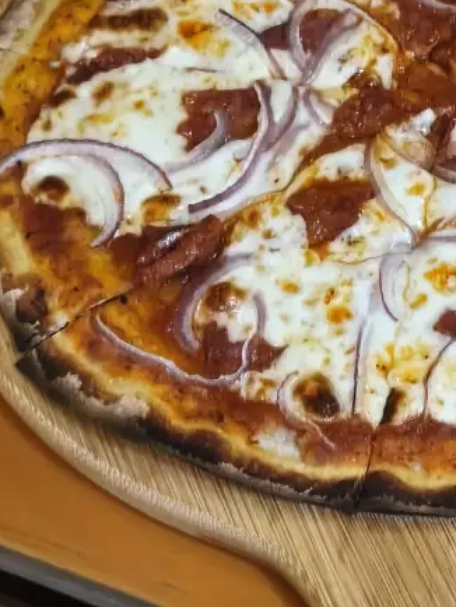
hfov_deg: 13.0
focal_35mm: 113
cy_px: 156
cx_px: 443
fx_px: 1983
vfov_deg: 17.3
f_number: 1.65
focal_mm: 6.18
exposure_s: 1/30
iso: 2000
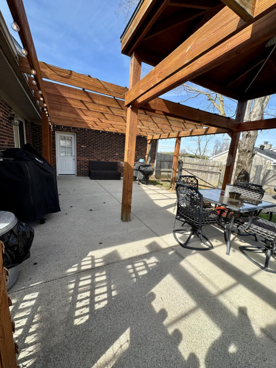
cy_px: 184
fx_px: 149
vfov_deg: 102.1
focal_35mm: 14
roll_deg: -4.3
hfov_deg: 85.7
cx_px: 138
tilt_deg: -10.5
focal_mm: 2.22
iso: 50
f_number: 2.2
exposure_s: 1/636
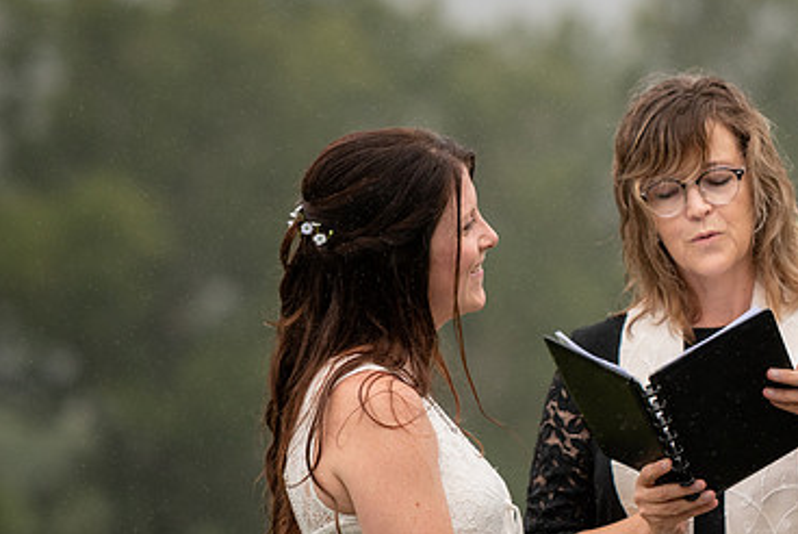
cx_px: 627
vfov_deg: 4.5
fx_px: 6810
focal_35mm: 307
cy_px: 277
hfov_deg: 6.7
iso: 900
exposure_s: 1/8000
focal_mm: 130
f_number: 2.8
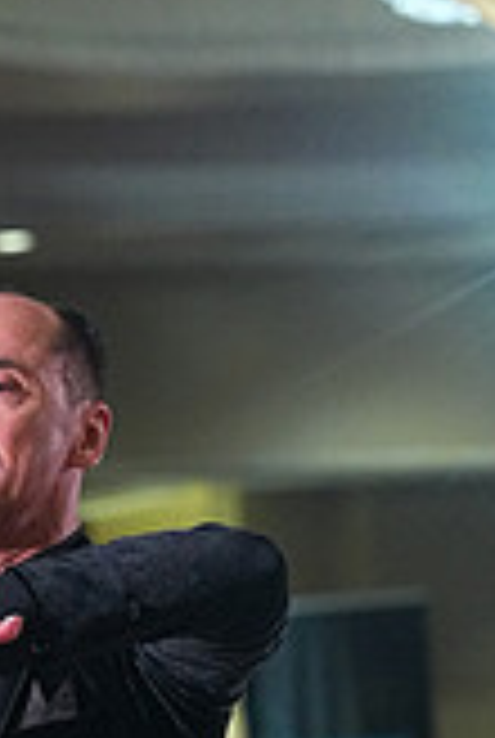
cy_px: 1238
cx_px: -304
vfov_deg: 4.4
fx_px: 9632
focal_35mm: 469
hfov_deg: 2.9
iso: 6400
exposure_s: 1/400
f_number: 5
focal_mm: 133
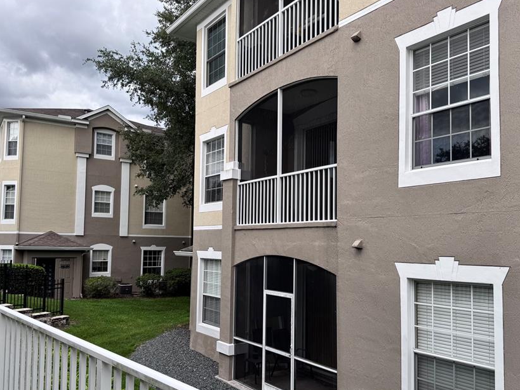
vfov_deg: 46.7
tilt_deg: +3.7
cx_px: 253
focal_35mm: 30
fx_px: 451
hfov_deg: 60.0
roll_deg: -0.6
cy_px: 215
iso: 80
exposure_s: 1/460
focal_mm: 6.76
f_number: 1.78
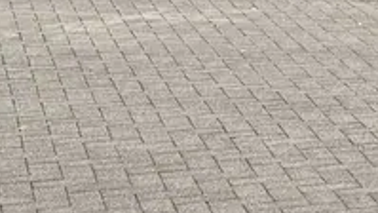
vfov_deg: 6.0
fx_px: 1844
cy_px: -464
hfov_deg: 9.7
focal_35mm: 184
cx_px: 1041
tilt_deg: +5.7
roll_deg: -0.4
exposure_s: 1/5319
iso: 80
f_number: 1.78
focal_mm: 6.76
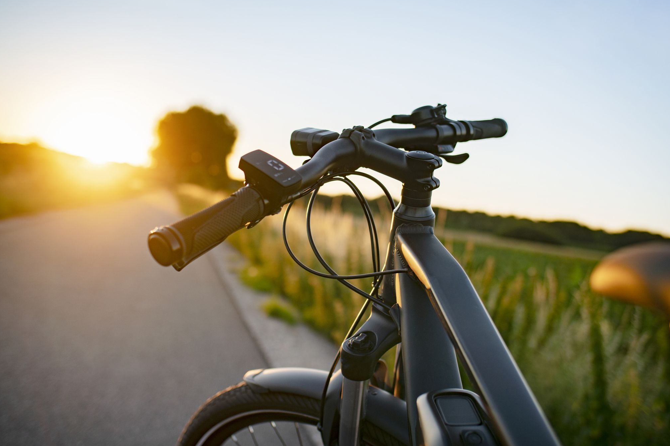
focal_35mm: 39
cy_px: 230
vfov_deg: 34.2
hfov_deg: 49.5
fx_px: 727
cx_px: 339
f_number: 2
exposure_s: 1/500
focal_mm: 24.7
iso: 100
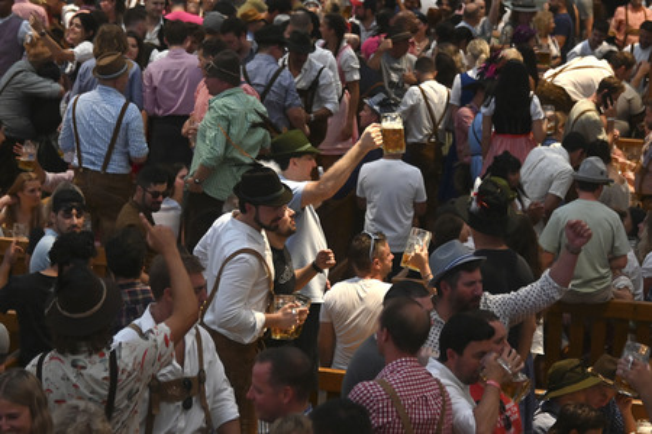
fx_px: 2843
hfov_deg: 13.1
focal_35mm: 157
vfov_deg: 8.7
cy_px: 217
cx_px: 326
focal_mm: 105
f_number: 5.3
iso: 4000
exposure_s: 1/250
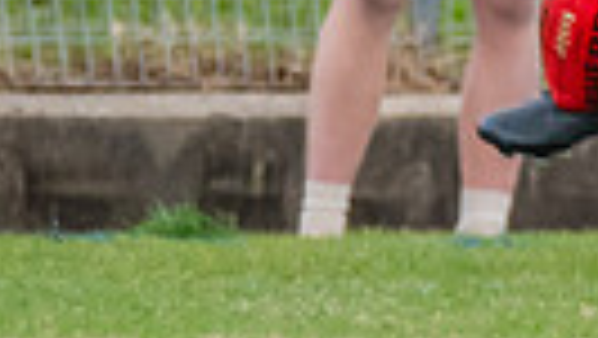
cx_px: 1062
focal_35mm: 4298
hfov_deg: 0.5
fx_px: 68193
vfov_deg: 0.3
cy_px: -544
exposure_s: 1/1600
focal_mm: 460
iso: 1800
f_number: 6.3
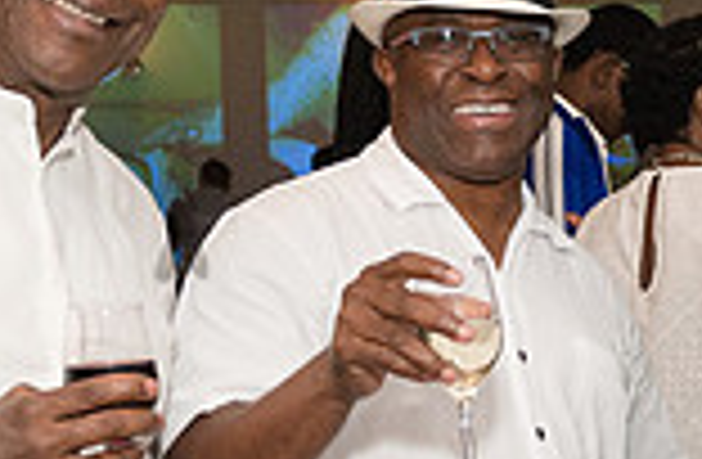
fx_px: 1958
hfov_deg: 19.9
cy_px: 363
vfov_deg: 13.3
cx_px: 629
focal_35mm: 101
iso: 2500
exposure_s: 1/800
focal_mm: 24
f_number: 4
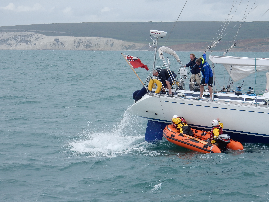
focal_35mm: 139
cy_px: 101
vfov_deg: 10.7
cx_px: 134
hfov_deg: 14.2
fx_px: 1080
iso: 125
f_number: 6
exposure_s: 1/500
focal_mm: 24.7
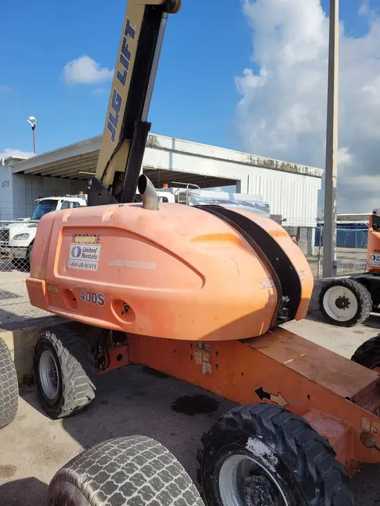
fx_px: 380
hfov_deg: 53.1
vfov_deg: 67.3
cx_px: 190
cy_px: 253
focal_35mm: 26
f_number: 1.8
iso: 40
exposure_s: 1/2628
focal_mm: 5.4
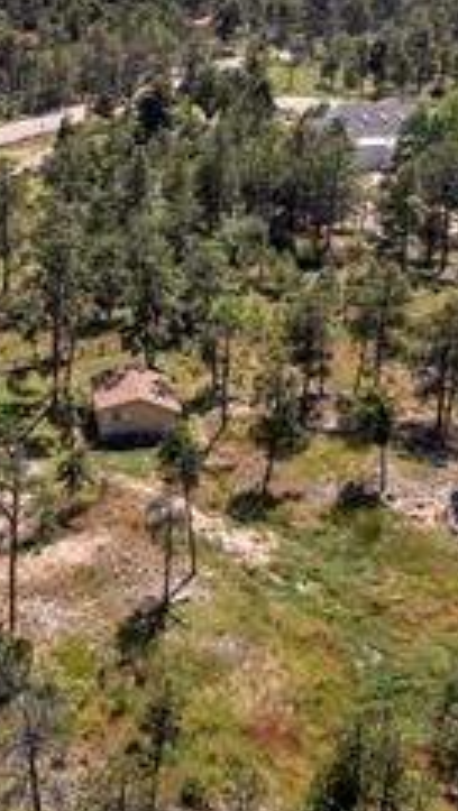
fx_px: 1314
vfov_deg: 33.6
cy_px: 204
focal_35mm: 61
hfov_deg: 18.2
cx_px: -162
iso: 200
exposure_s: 1/3200
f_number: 2.8
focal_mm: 8.38
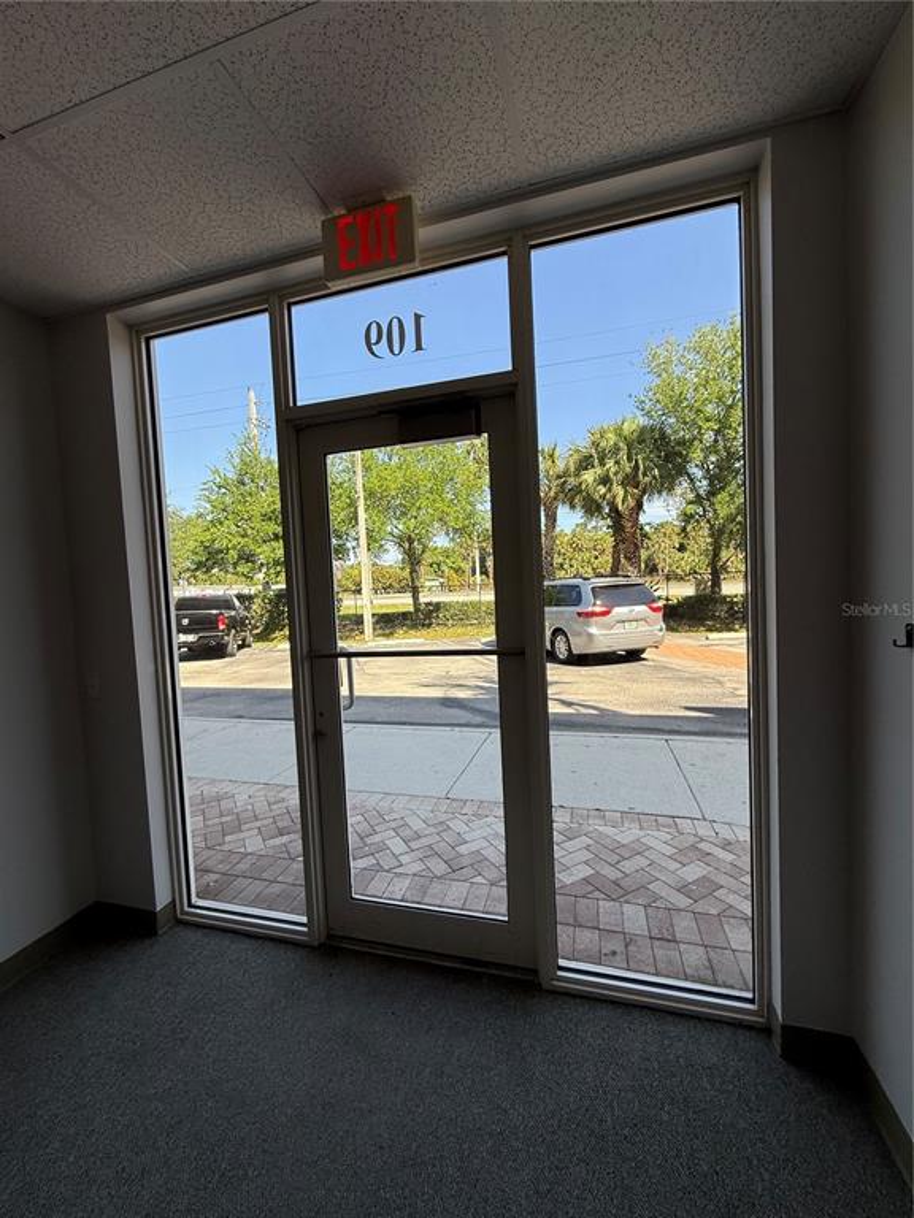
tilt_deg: -1.5
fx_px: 493
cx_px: 457
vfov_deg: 102.1
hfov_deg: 85.7
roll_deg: +2.9
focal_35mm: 14
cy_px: 609
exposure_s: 1/416
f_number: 2.2
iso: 50
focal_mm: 2.22
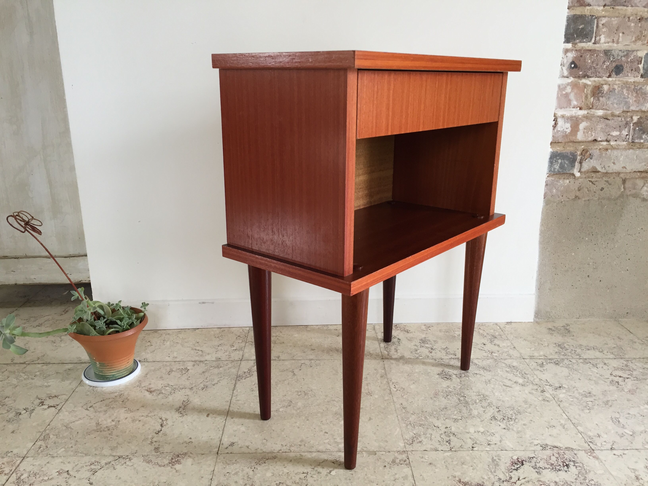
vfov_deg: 48.2
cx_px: 324
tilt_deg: -16.9
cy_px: 243
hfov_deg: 61.7
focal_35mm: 29
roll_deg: +1.1
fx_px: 543
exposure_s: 1/33
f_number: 2.2
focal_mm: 4.15
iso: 80
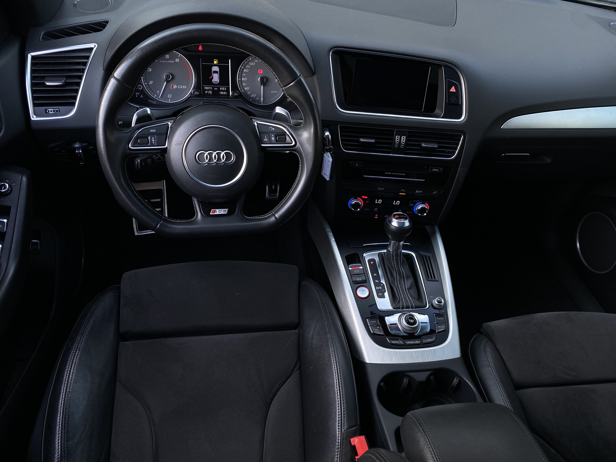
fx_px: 463
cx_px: 308
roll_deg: -4.9
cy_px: 231
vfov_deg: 53.1
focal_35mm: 26
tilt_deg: -39.3
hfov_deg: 67.3
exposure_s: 1/100
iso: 64
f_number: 1.8
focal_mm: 4.25
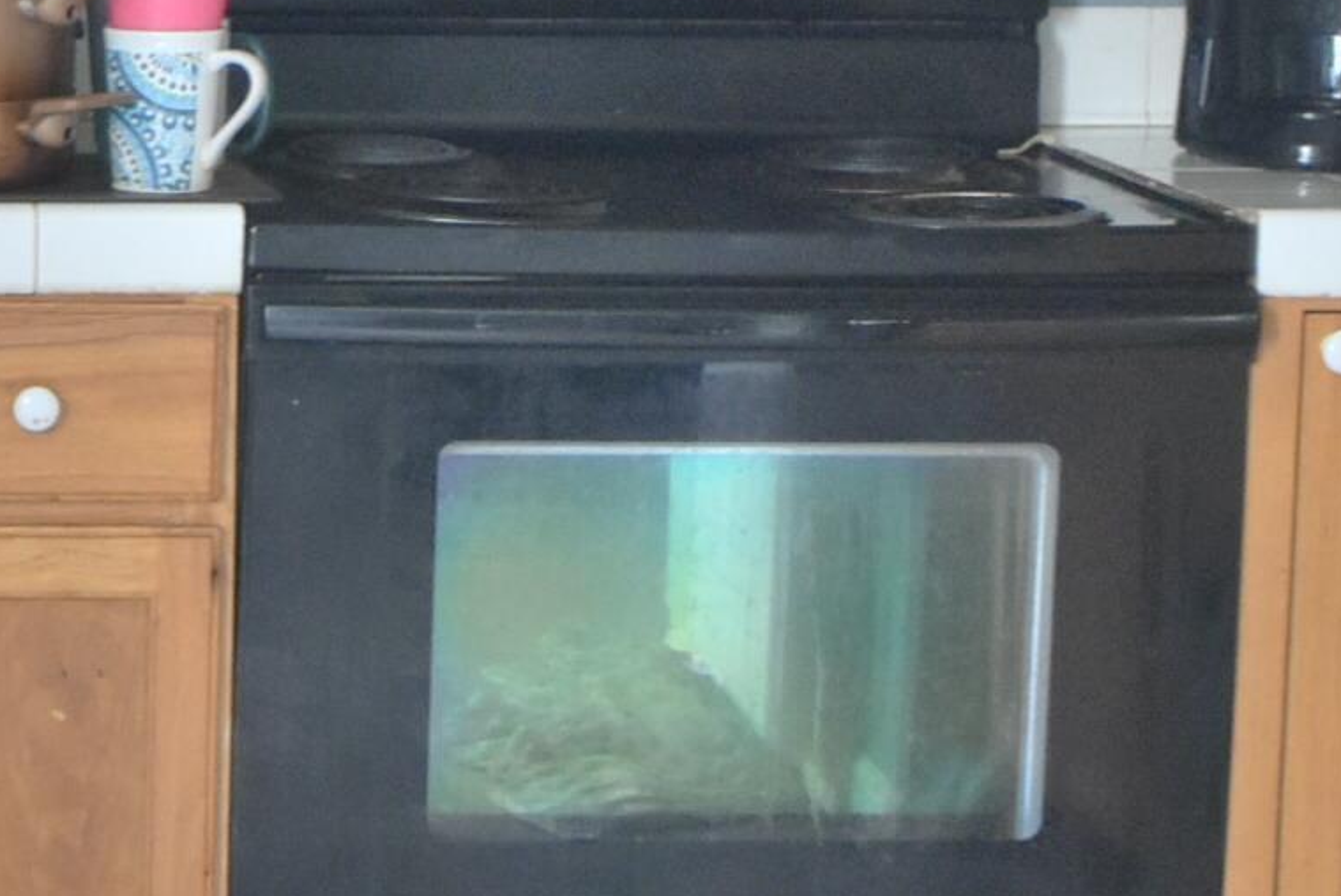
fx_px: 5292
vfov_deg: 9.7
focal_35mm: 142
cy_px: 325
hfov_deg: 14.1
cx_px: -136
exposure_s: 1/25
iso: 1600
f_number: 4.5
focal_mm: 24
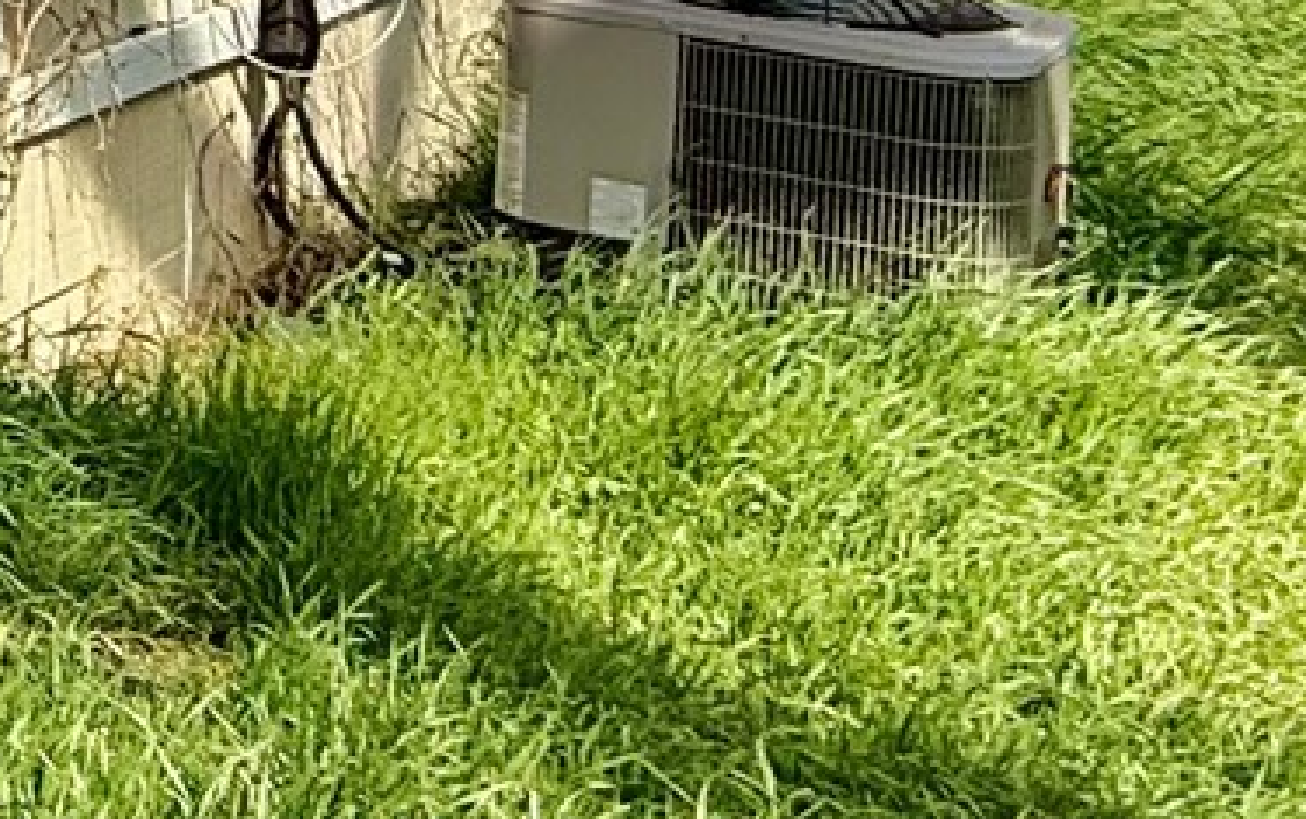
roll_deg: -0.5
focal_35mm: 81
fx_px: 2885
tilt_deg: -2.8
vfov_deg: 14.6
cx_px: -1626
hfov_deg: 16.1
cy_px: -530
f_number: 2.2
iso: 50
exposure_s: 1/2237
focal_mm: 2.22
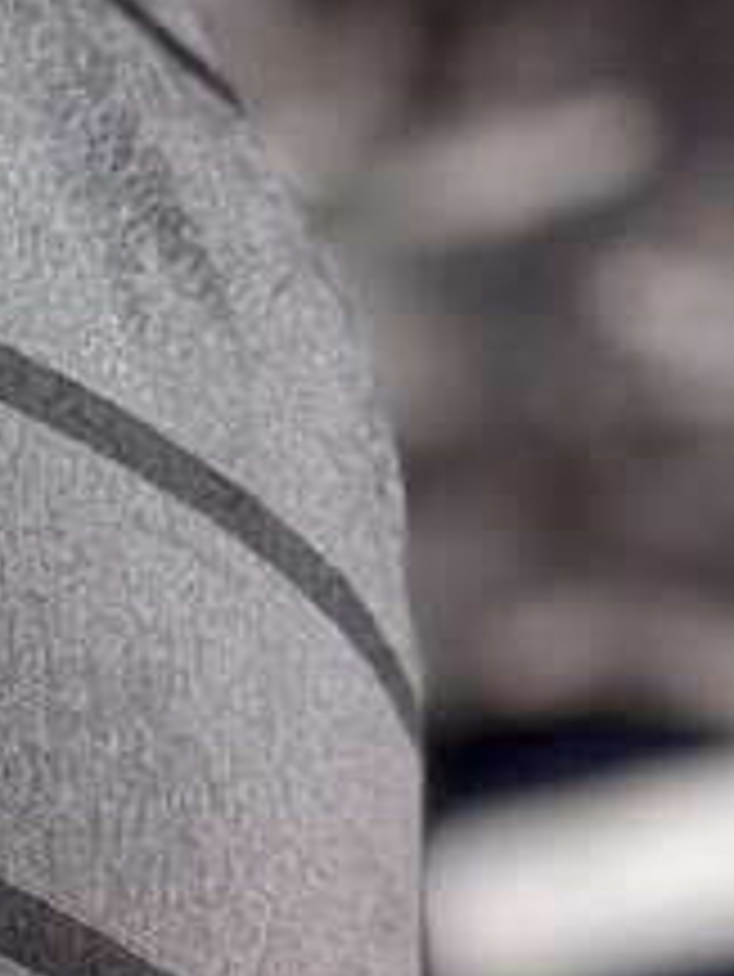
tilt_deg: -8.5
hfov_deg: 8.5
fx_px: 4265
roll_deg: -0.7
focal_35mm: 151
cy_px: 434
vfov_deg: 13.1
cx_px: -1319
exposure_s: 1/100
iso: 200
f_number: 1.78
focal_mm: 6.76
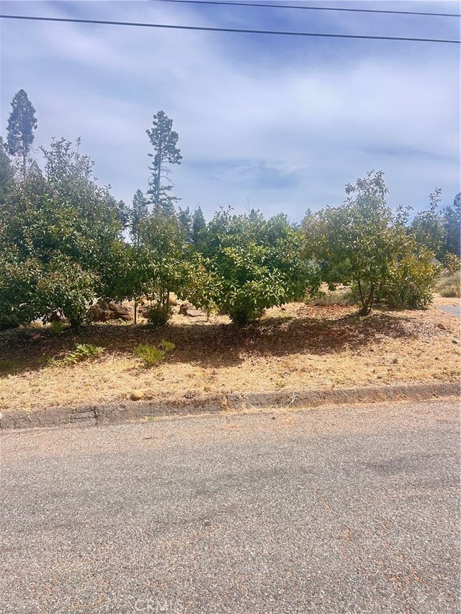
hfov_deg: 53.1
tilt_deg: +0.9
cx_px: 230
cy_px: 307
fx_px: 462
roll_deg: +1.5
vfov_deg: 67.3
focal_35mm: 26
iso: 50
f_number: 1.5
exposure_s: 1/1751
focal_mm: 5.7
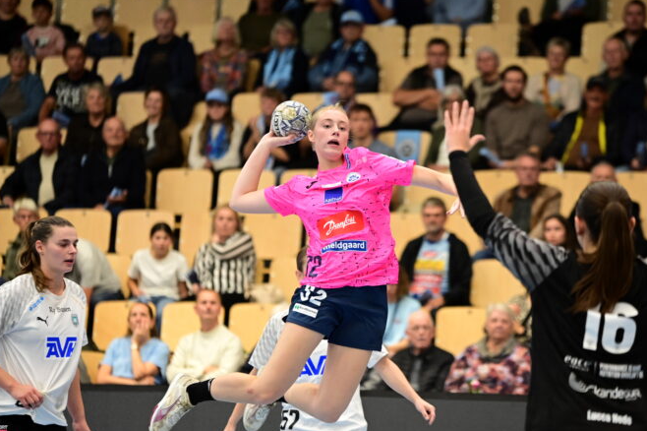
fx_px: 3880
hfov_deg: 9.5
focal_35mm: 216
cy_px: 214
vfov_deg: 6.4
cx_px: 351
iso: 6400
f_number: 2.8
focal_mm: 185
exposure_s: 1/1000
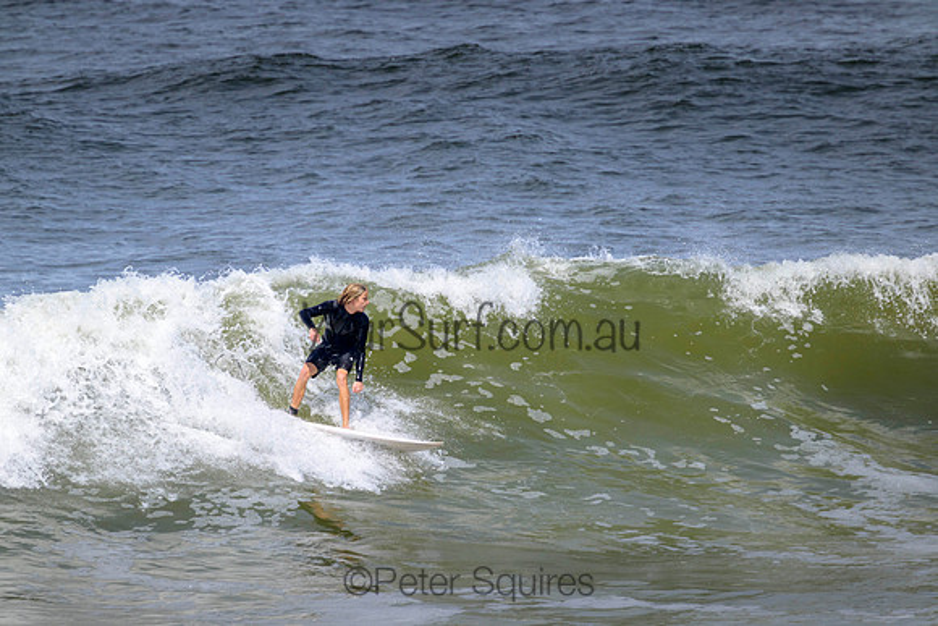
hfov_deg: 2.6
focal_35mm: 800
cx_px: 469
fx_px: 20848
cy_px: 313
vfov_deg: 1.7
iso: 800
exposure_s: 1/2000
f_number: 11
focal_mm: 800
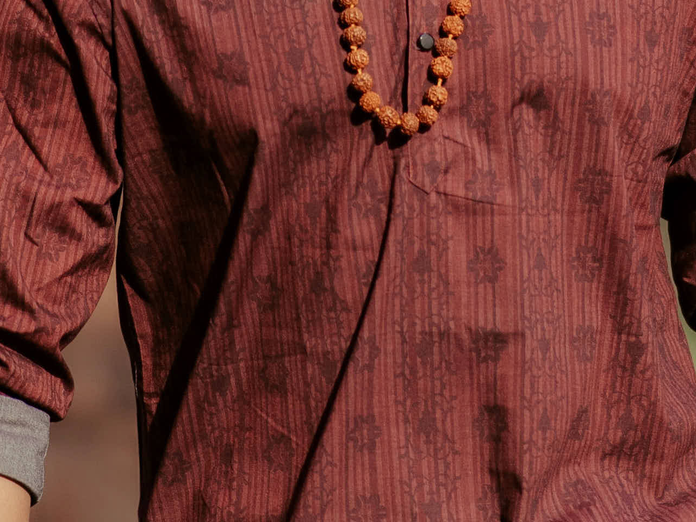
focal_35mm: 383
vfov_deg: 3.9
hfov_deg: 5.2
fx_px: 7701
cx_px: 778
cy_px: 65
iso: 200
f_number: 1.4
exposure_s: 1/6400
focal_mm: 85
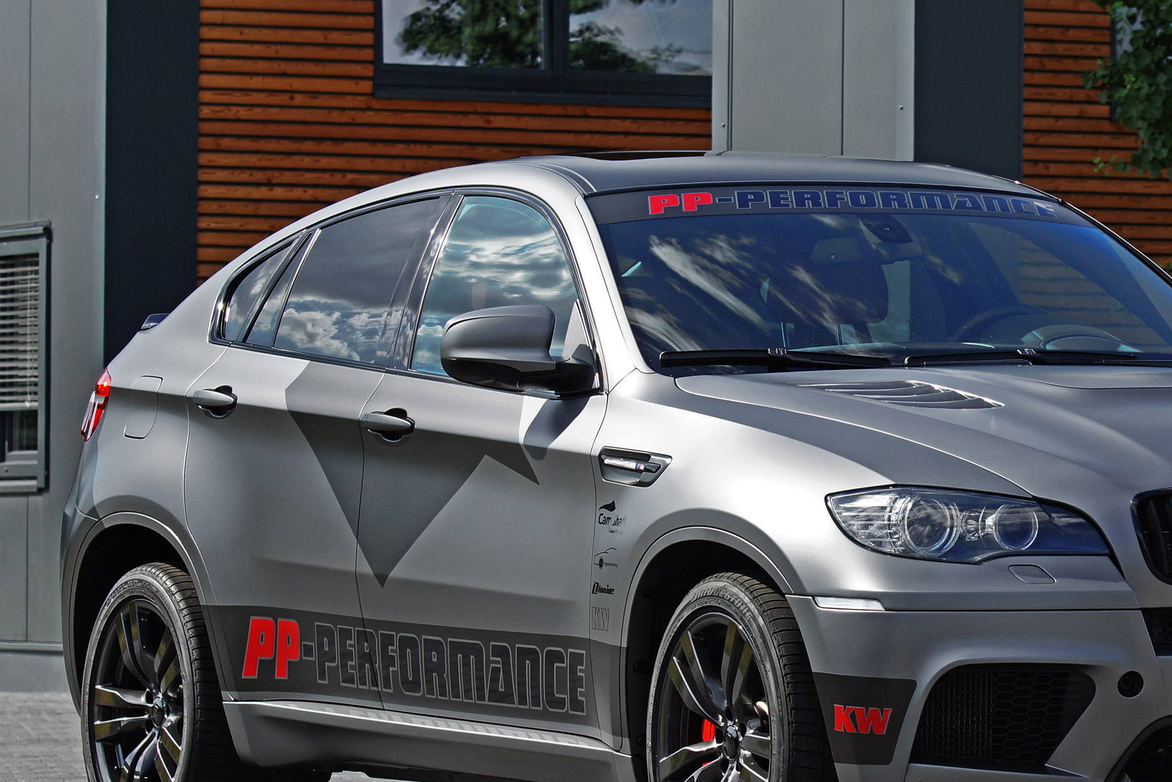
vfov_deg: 5.6
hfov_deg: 8.4
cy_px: 404
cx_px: 924
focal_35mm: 244
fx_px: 7944
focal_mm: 100
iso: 100
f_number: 6.3
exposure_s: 1/320
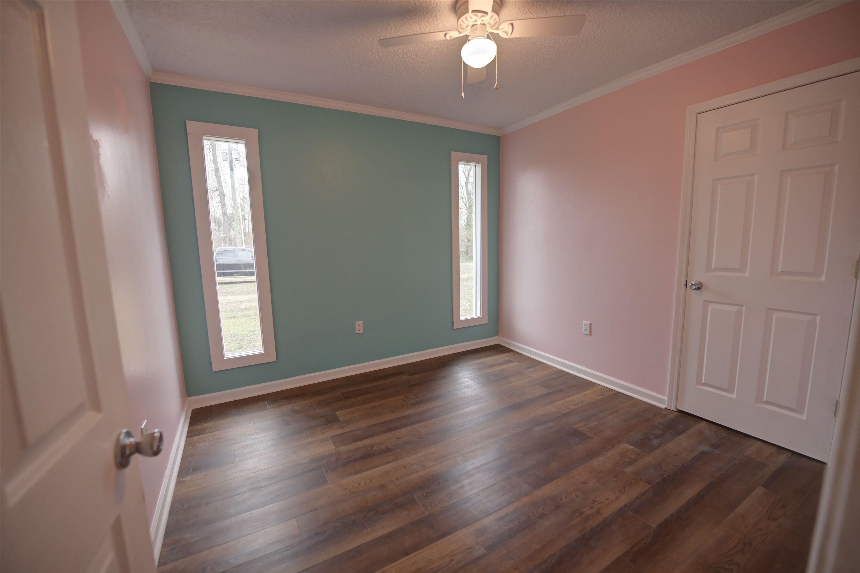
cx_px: 430
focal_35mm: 14
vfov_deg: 81.2
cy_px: 286
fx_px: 334
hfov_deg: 104.3
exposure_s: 1/500
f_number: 3.2
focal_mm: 14
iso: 2500
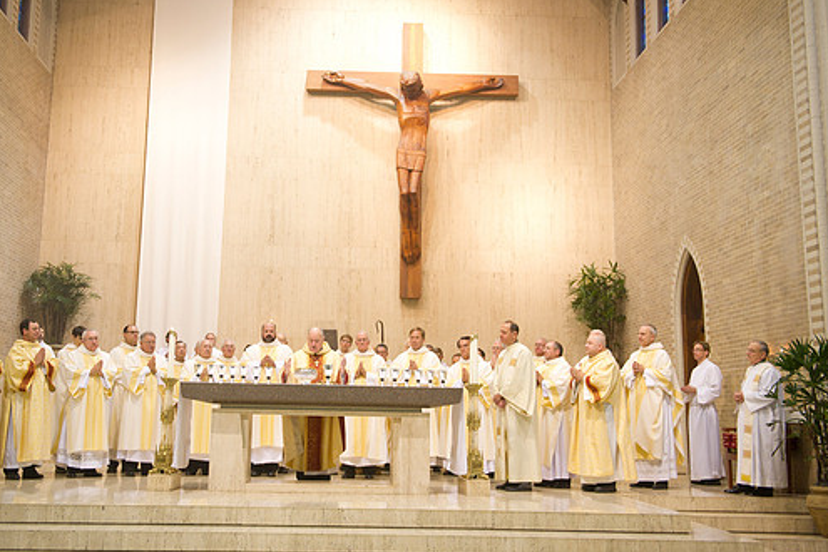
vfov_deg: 32.6
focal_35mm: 41
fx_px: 943
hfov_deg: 47.3
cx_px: 361
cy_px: 236
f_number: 2.8
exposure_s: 1/100
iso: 2000
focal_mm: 35
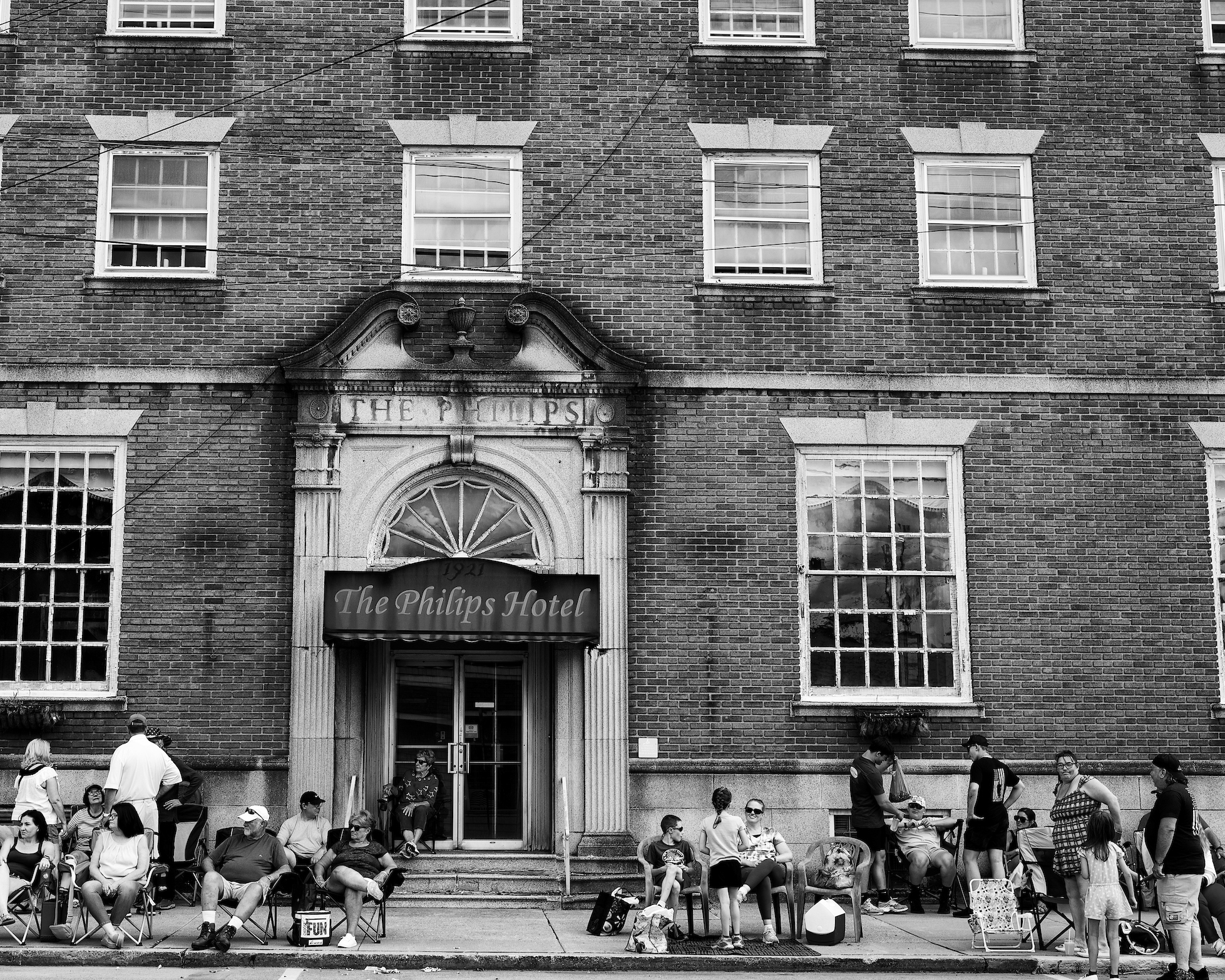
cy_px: 491
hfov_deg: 40.2
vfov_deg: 32.8
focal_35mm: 46
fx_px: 1668
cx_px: 498
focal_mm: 40
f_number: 6.3
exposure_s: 1/400
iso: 200
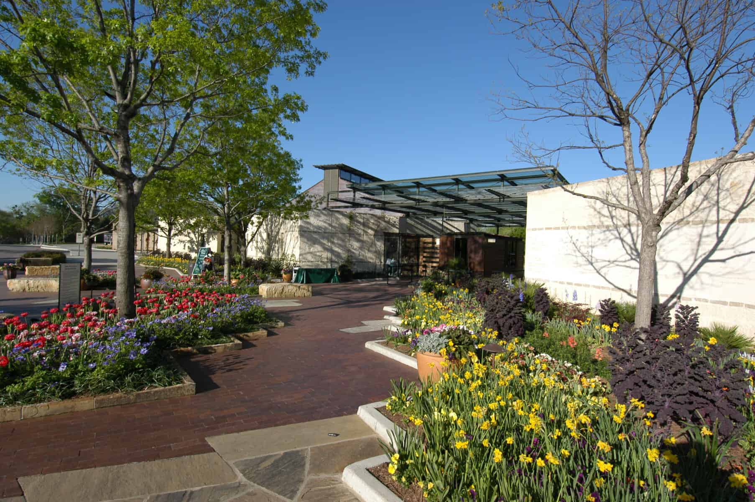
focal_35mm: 18
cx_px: 378
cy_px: 251
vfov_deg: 67.3
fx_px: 377
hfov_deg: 90.1
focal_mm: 12
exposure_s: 1/320
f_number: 9
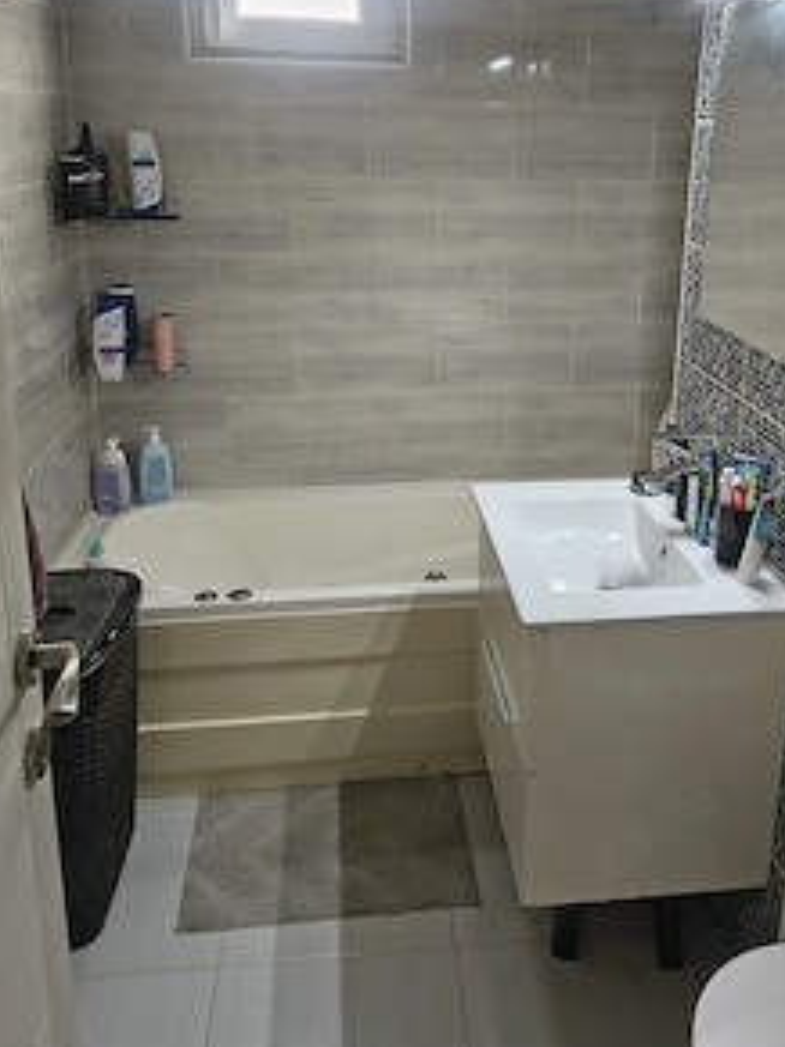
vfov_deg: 54.6
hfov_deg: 42.7
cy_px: 381
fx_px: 999
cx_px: 472
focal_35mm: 33
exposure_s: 1/50
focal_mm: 5.56
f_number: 1.8
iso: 444
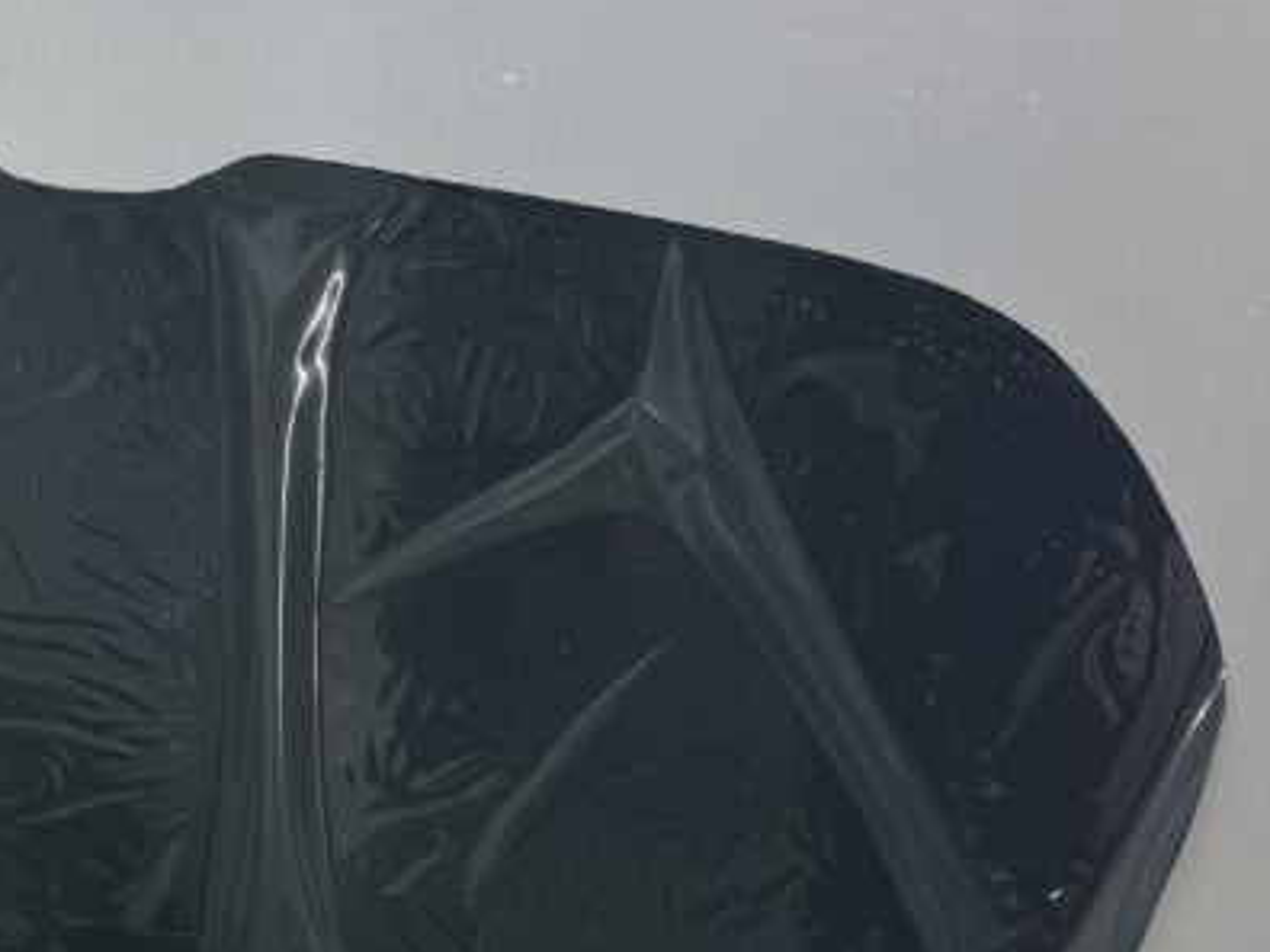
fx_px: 2275
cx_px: 247
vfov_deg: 23.6
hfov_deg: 30.4
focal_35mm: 62
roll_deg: +2.7
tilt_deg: -28.3
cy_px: 603
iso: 64
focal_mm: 6.76
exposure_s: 1/238
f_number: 1.78
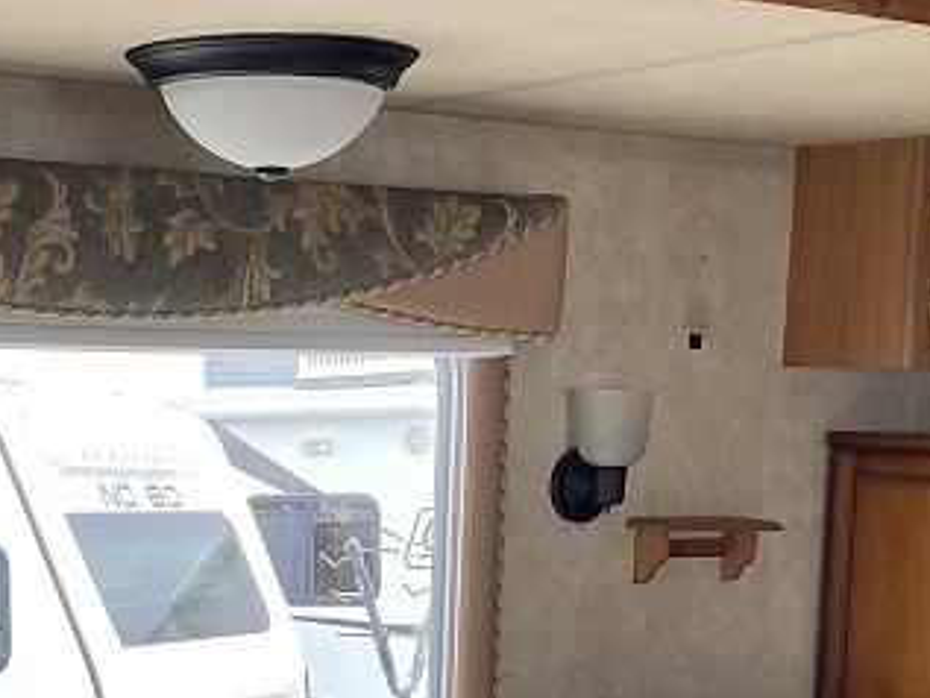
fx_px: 2392
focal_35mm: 89
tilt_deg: -5.8
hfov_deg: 21.9
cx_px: 317
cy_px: 824
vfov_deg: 16.0
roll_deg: +1.4
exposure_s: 1/120
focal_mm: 3.99
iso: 80
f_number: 1.8
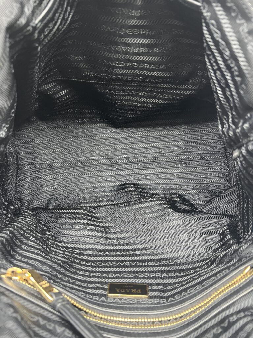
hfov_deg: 53.1
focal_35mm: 26
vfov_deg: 67.3
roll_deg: +7.5
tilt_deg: -41.0
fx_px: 253
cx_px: 126
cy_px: 169
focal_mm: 5.7
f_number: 1.5
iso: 320
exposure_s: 1/50
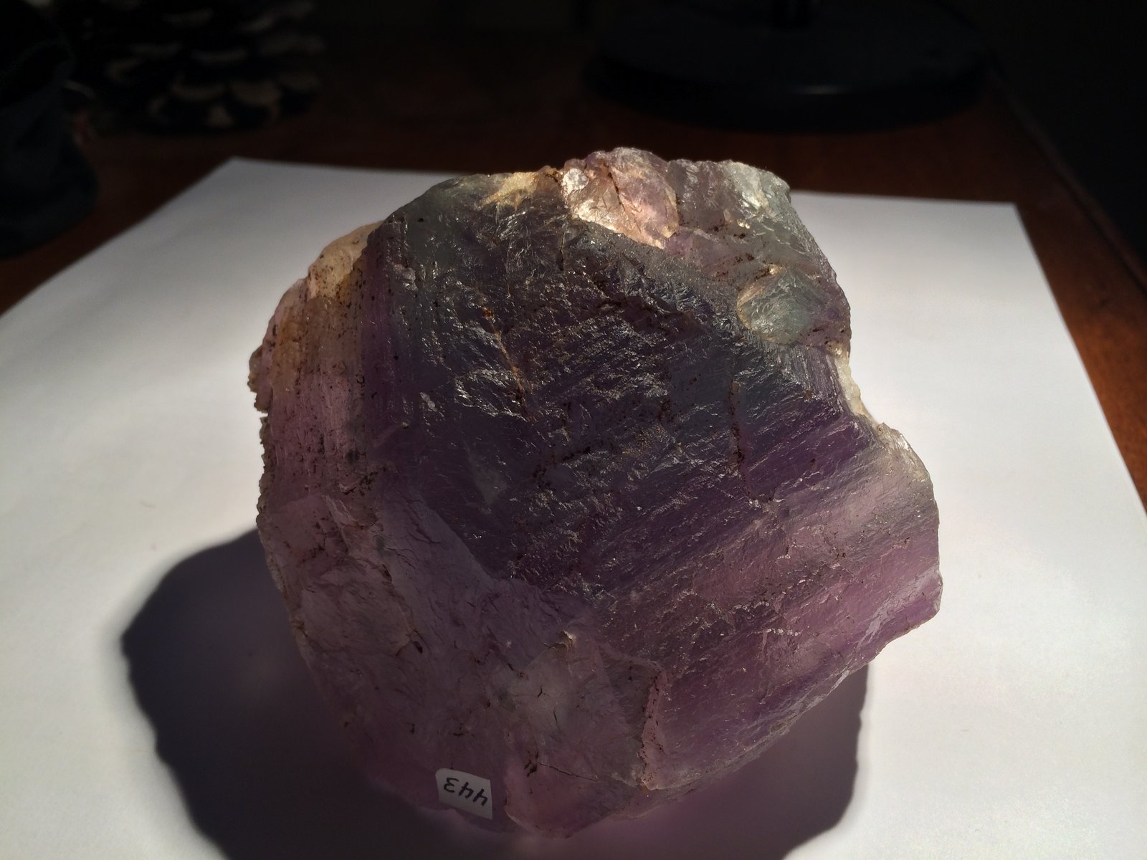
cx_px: 574
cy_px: 430
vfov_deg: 48.2
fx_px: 961
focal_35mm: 29
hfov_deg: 61.7
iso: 32
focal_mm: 4.15
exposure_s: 1/60
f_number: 2.2
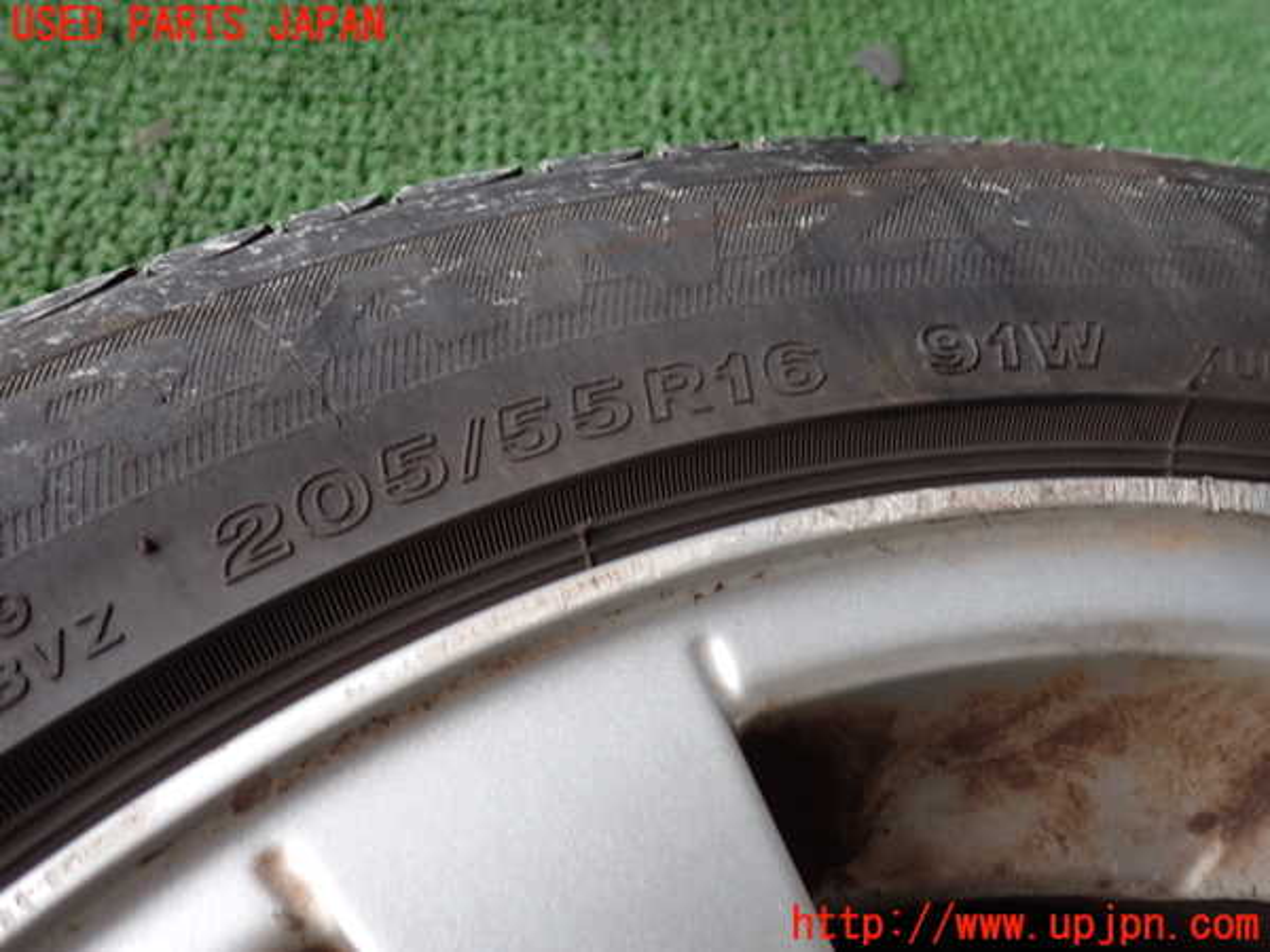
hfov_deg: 60.0
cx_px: 635
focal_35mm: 30
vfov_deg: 46.8
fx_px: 1101
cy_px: 476
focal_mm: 5.4
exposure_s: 1/50
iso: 200
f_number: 2.3
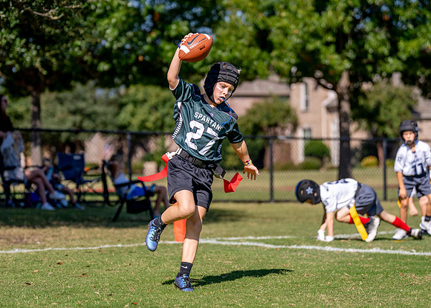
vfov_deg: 12.2
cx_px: 209
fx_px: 1445
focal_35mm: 118
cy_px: 149
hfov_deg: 17.0
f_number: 2.8
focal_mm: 100
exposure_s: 1/5000
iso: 250
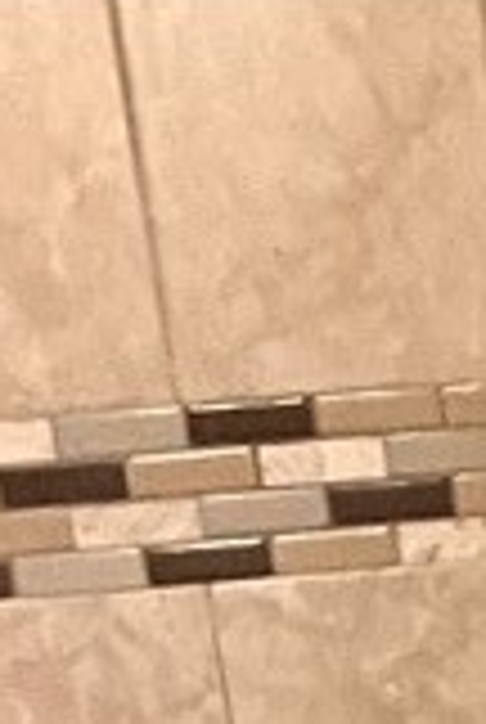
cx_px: 1251
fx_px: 3992
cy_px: 2289
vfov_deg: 8.4
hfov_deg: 6.6
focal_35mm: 198
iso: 200
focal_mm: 2.71
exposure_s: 1/60
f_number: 2.2
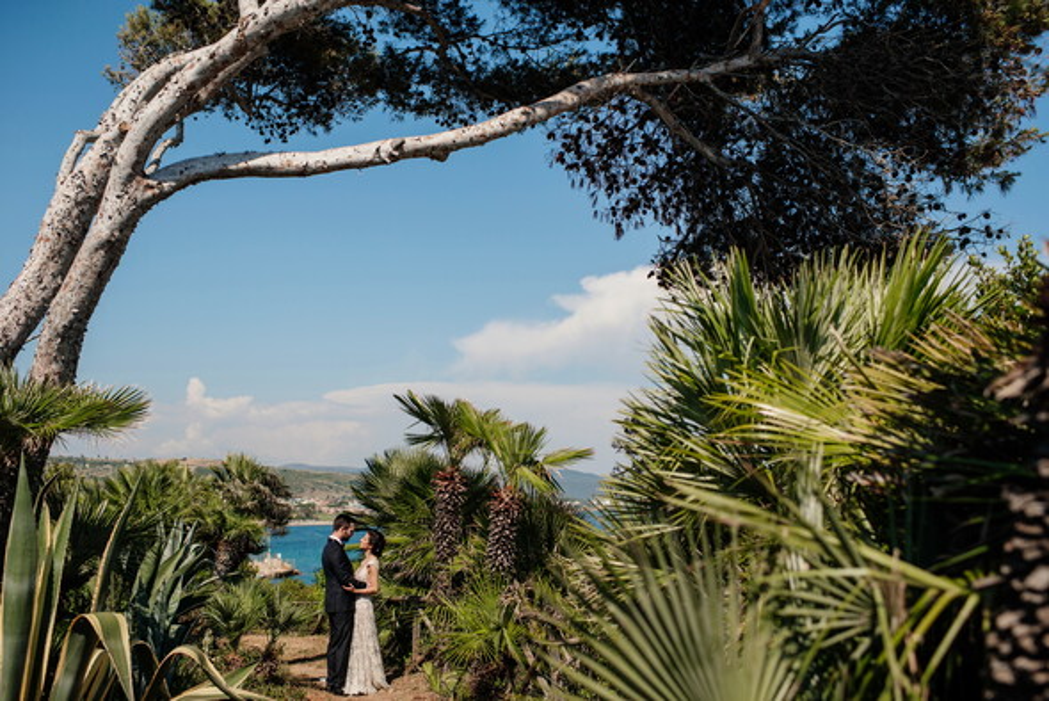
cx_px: 524
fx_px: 1020
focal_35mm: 35
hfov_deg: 54.4
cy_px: 350
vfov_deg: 37.9
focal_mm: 35
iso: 125
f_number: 4
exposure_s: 1/3200
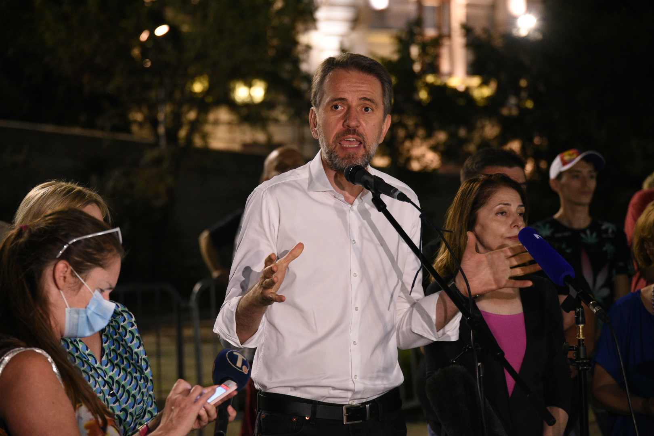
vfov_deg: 13.0
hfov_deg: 19.5
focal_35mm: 105
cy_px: 218
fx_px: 1907
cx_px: 327
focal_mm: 105
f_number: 4
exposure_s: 1/60
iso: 3200
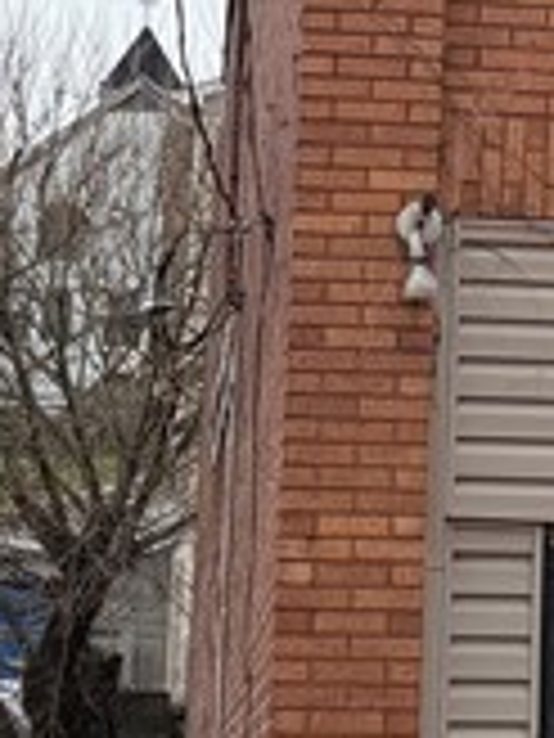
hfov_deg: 9.8
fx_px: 3201
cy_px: -148
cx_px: 608
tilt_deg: +17.2
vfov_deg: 12.8
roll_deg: +0.6
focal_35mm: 150
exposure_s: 1/1192
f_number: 1.78
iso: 80
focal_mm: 6.76
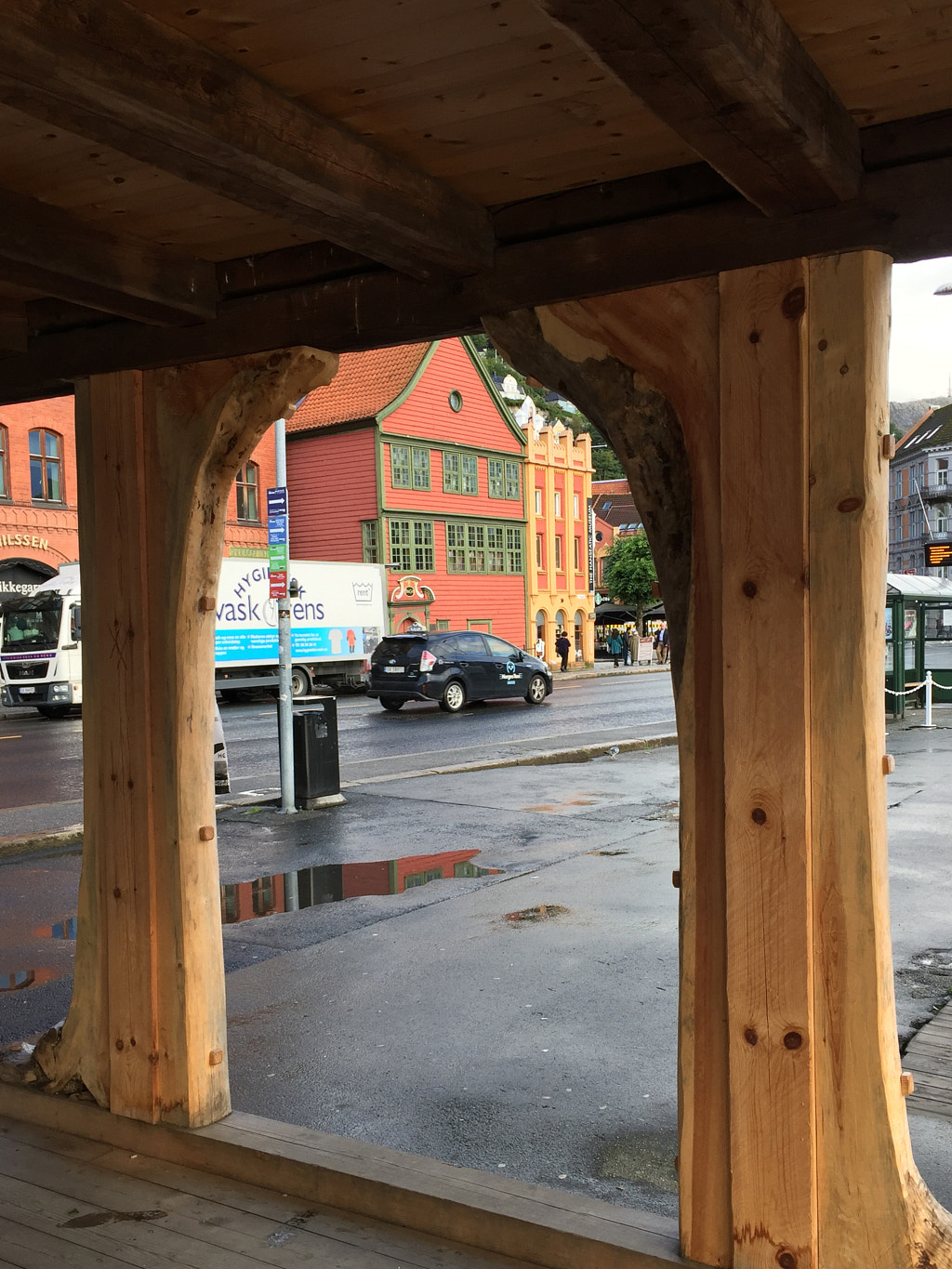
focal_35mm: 34
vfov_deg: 53.8
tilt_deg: -2.4
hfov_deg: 41.8
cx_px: 521
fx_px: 1247
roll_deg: +1.4
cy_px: 720
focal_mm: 4.15
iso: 32
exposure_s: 1/267
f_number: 2.2
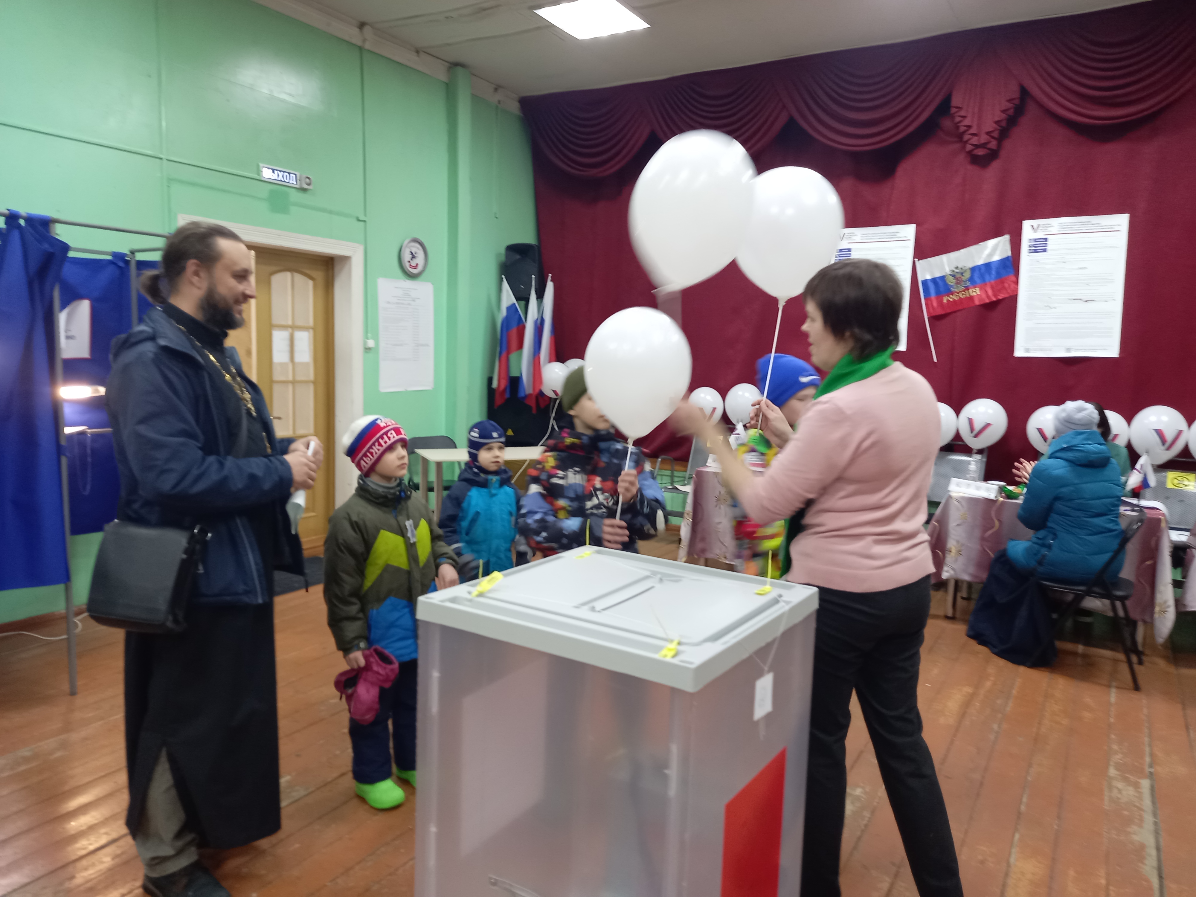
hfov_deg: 69.4
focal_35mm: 25
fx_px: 864
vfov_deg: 54.9
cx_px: 598
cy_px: 448
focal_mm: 4.6
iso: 200
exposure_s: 1/24
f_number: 2
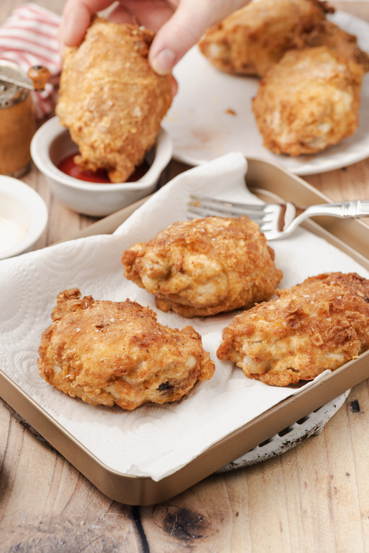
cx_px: 184
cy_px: 276
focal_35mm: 100
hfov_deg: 13.7
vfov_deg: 20.4
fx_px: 1537
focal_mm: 100
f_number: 8
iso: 320
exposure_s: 1/15
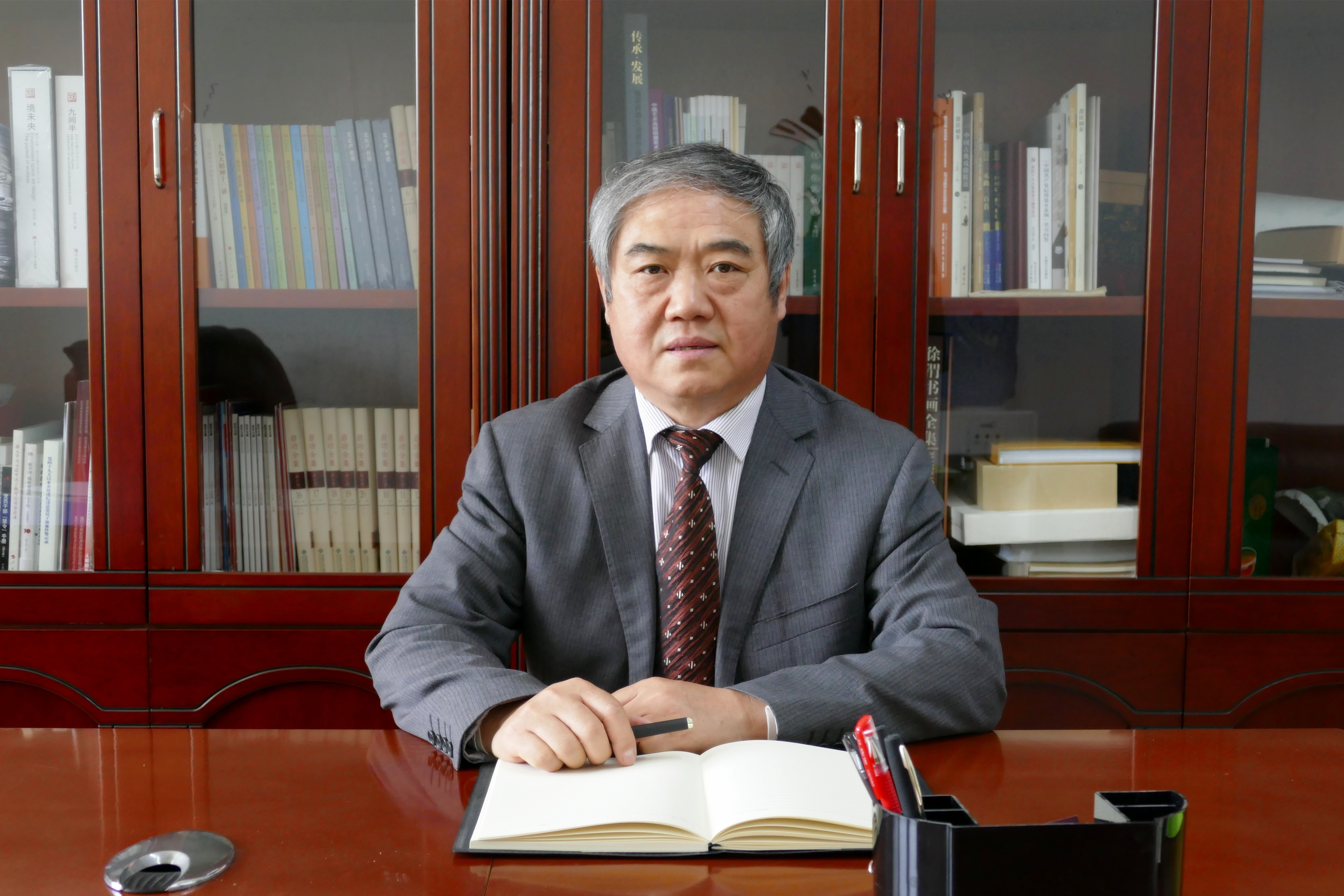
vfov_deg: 31.2
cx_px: 672
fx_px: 1605
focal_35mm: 43
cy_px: 448
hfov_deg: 45.4
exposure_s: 1/80
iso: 400
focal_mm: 15.76
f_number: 3.2
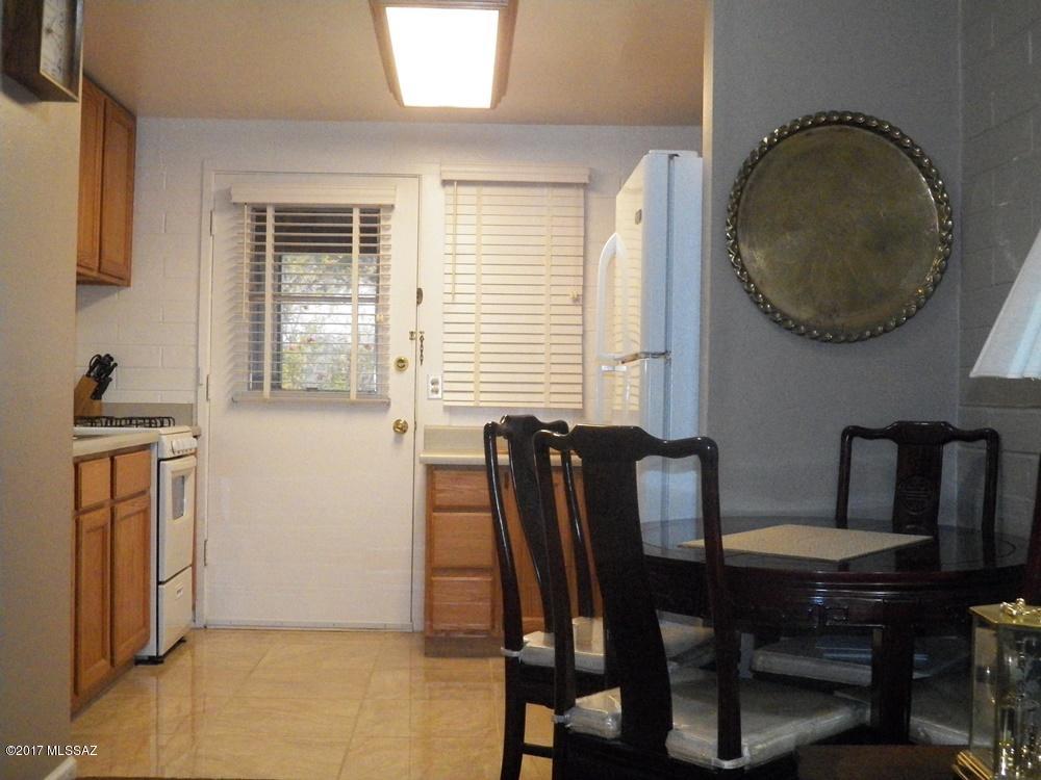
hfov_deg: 46.8
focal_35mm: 40
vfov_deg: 36.0
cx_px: 520
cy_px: 390
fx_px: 1203
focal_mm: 7.1
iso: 1600
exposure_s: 1/320
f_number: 3.2
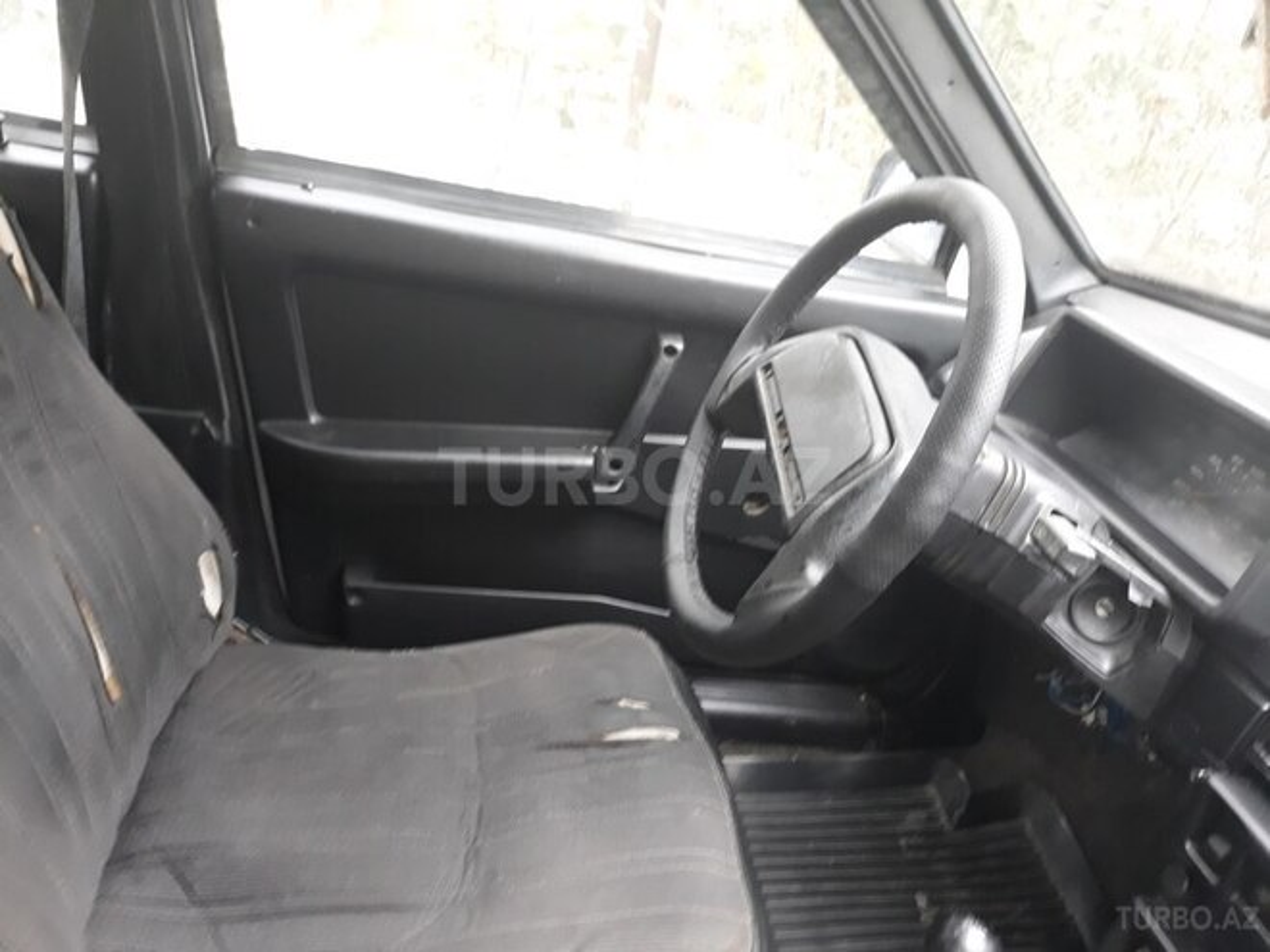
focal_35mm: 27
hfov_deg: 65.3
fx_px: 991
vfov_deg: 51.4
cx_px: 635
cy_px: 476
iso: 160
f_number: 1.7
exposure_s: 1/33
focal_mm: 3.71
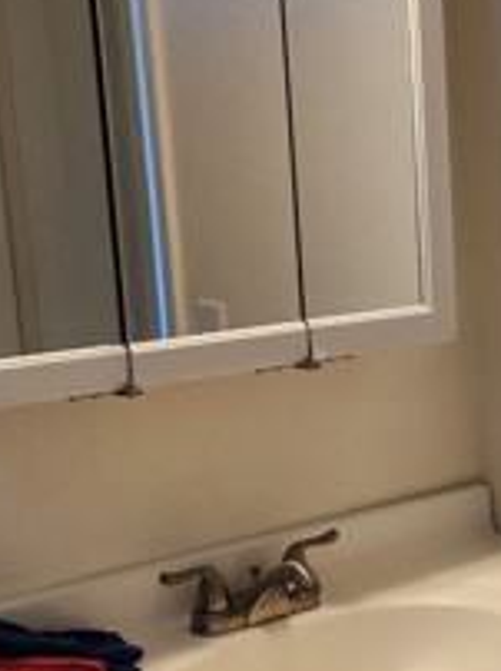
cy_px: 402
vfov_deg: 26.7
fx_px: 1412
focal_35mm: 73
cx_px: 441
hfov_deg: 19.8
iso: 200
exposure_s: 1/180
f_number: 1.8
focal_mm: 5.4
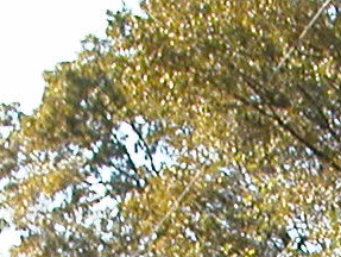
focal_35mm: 206
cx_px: 375
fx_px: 2032
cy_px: 675
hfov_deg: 9.5
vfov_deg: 6.7
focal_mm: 5.6
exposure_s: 1/157
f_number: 4.5
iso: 100
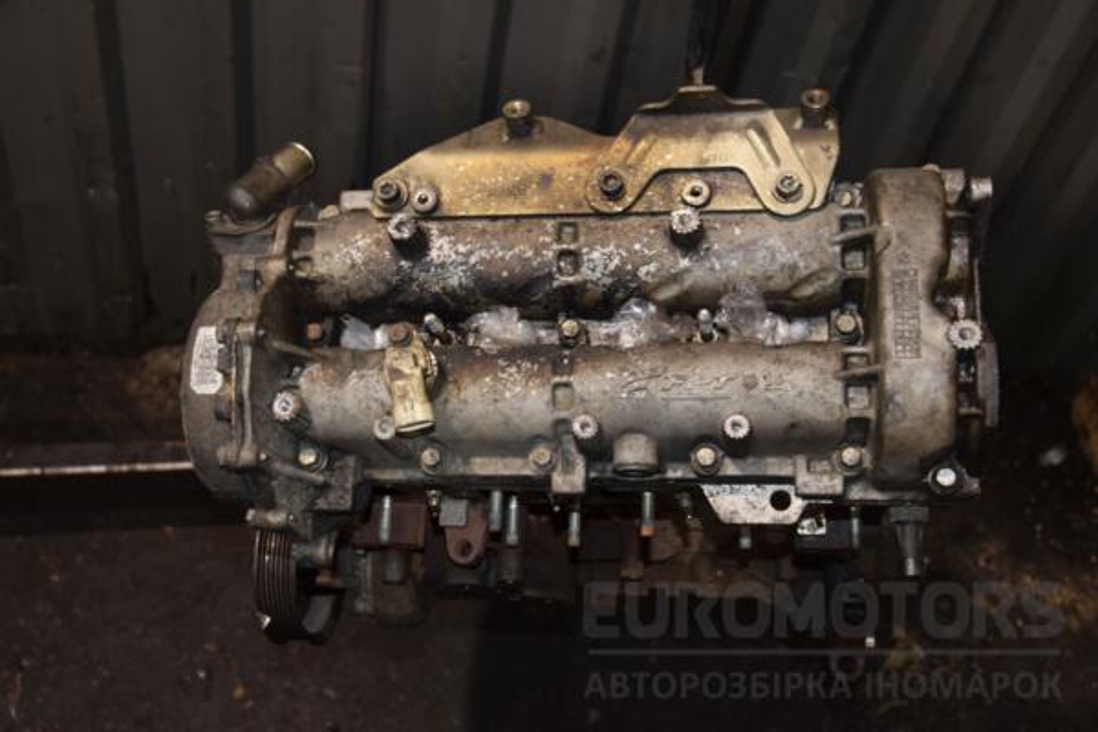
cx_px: 549
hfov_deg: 43.6
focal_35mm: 45
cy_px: 366
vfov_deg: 29.9
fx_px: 1372
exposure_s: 1/60
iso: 800
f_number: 5
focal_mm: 30
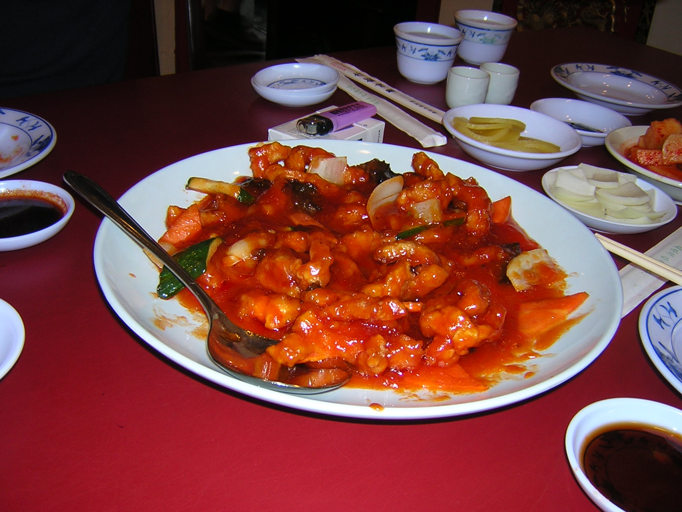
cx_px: 341
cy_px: 256
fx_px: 709
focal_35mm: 36
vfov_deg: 39.7
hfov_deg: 51.4
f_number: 2.6
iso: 100
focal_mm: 4.7
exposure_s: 1/60.1
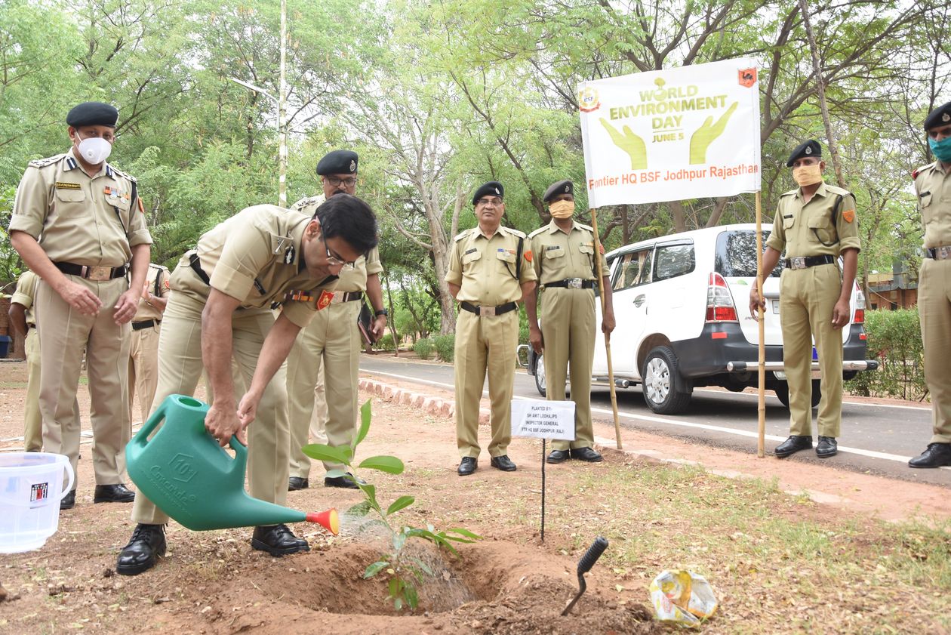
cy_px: 318
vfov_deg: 41.7
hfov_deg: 59.5
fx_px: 832
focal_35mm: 32
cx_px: 476
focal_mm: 21
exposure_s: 1/200
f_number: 5.6
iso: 400
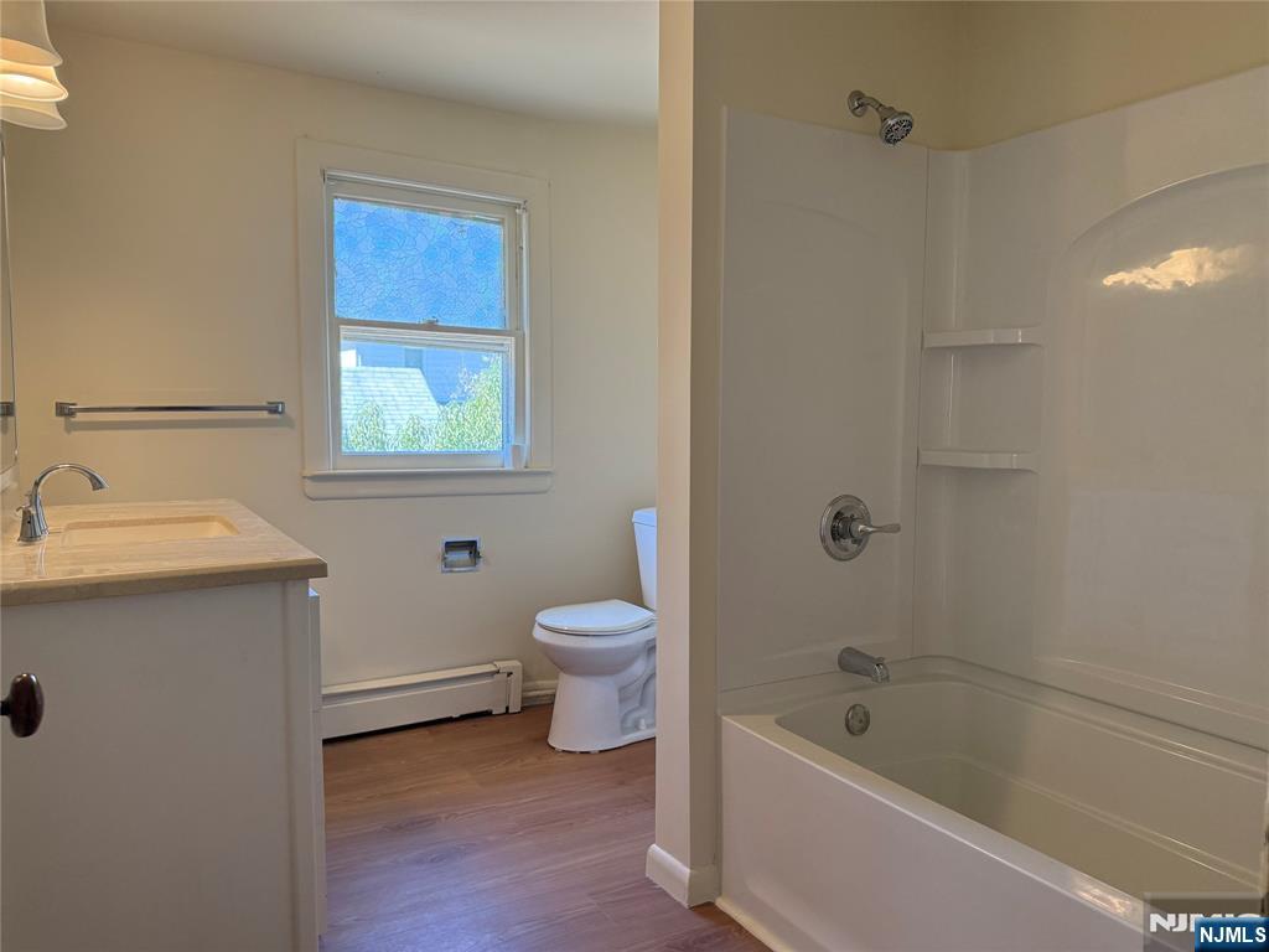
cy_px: 476
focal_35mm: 24
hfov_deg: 71.6
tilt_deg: -4.5
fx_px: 880
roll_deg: -0.7
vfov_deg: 56.8
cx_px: 634
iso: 200
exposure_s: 1/126
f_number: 1.78
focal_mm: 6.76
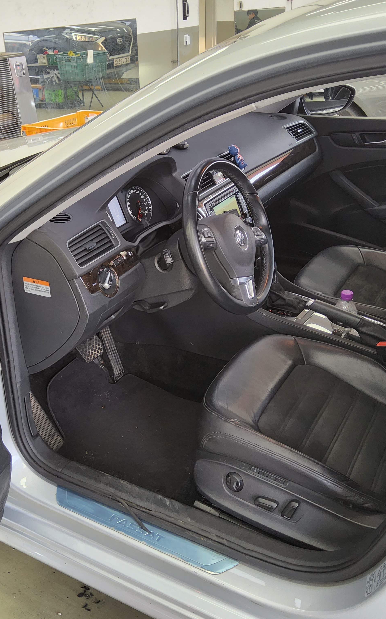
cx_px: 141
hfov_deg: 35.1
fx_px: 606
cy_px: 305
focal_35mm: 36
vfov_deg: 54.0
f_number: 2
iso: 100
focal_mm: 3.08
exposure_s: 1/100
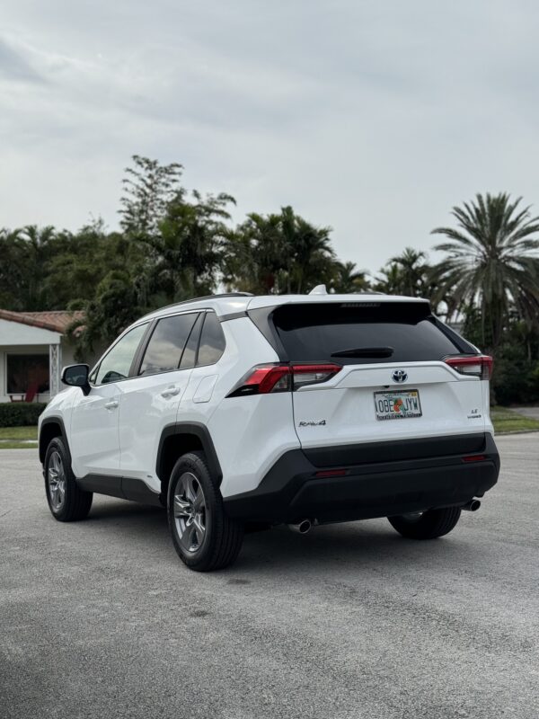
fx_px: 997
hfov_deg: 30.3
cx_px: 270
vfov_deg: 39.7
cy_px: 360
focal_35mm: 48
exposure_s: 1/5848
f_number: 1.78
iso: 64
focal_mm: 6.86
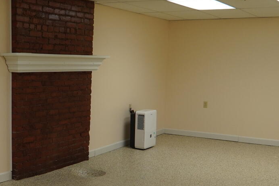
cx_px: 71
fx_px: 403
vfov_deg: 25.8
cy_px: 125
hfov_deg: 37.3
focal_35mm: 52
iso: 400
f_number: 4
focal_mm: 12
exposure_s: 1/160
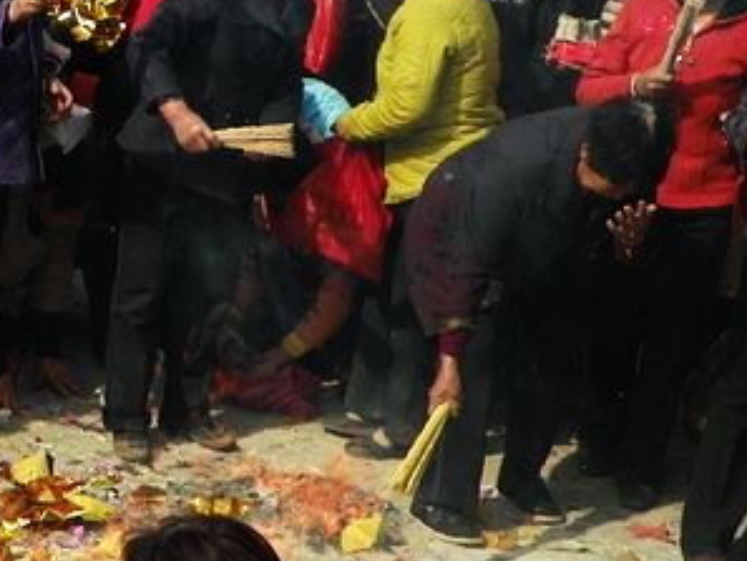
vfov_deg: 8.9
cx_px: -199
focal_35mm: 167
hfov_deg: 11.5
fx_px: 3605
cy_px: 316
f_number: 4.5
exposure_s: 1/400
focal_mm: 11
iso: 64
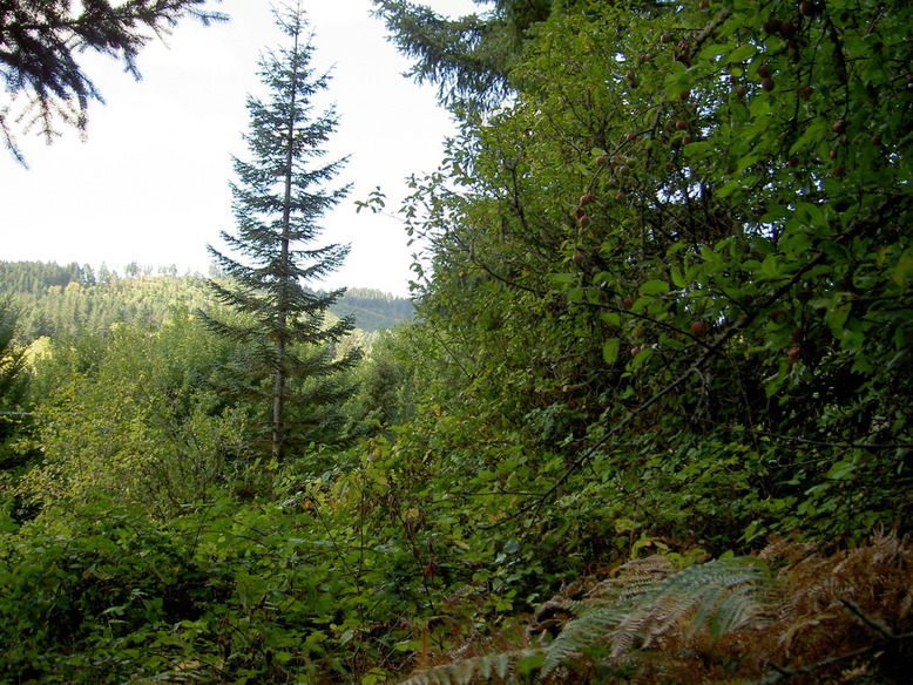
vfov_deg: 36.8
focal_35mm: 39
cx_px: 456
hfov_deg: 47.8
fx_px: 1029
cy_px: 342
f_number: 2.8
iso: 100
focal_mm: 8
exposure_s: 1/200
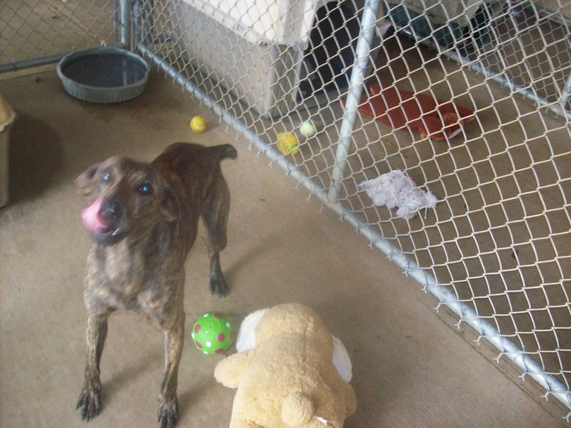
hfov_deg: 51.4
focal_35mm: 36
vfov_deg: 39.6
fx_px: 593
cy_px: 214
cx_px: 286
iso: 200
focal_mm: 6
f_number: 2.7
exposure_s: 1/64
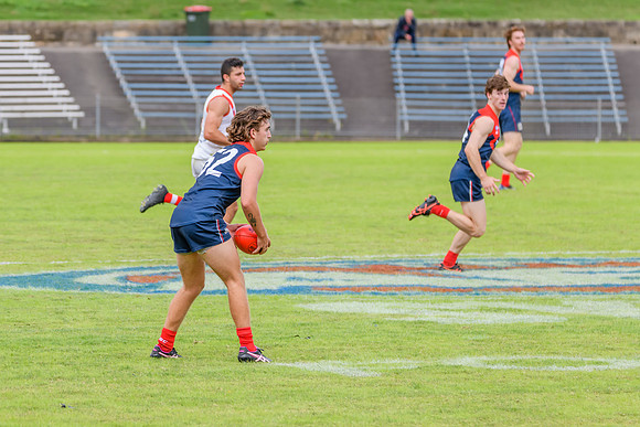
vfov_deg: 4.6
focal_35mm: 296
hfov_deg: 6.9
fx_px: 5270
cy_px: 241
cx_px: 238
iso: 800
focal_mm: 220
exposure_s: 1/1600
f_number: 7.1
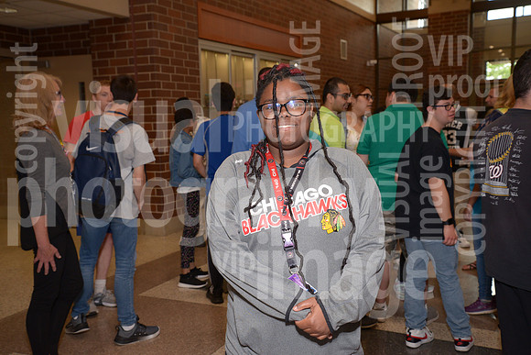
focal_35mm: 40
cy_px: 178
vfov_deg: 33.4
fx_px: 590
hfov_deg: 48.4
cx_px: 266
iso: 1000
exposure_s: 1/125
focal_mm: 40
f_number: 6.3
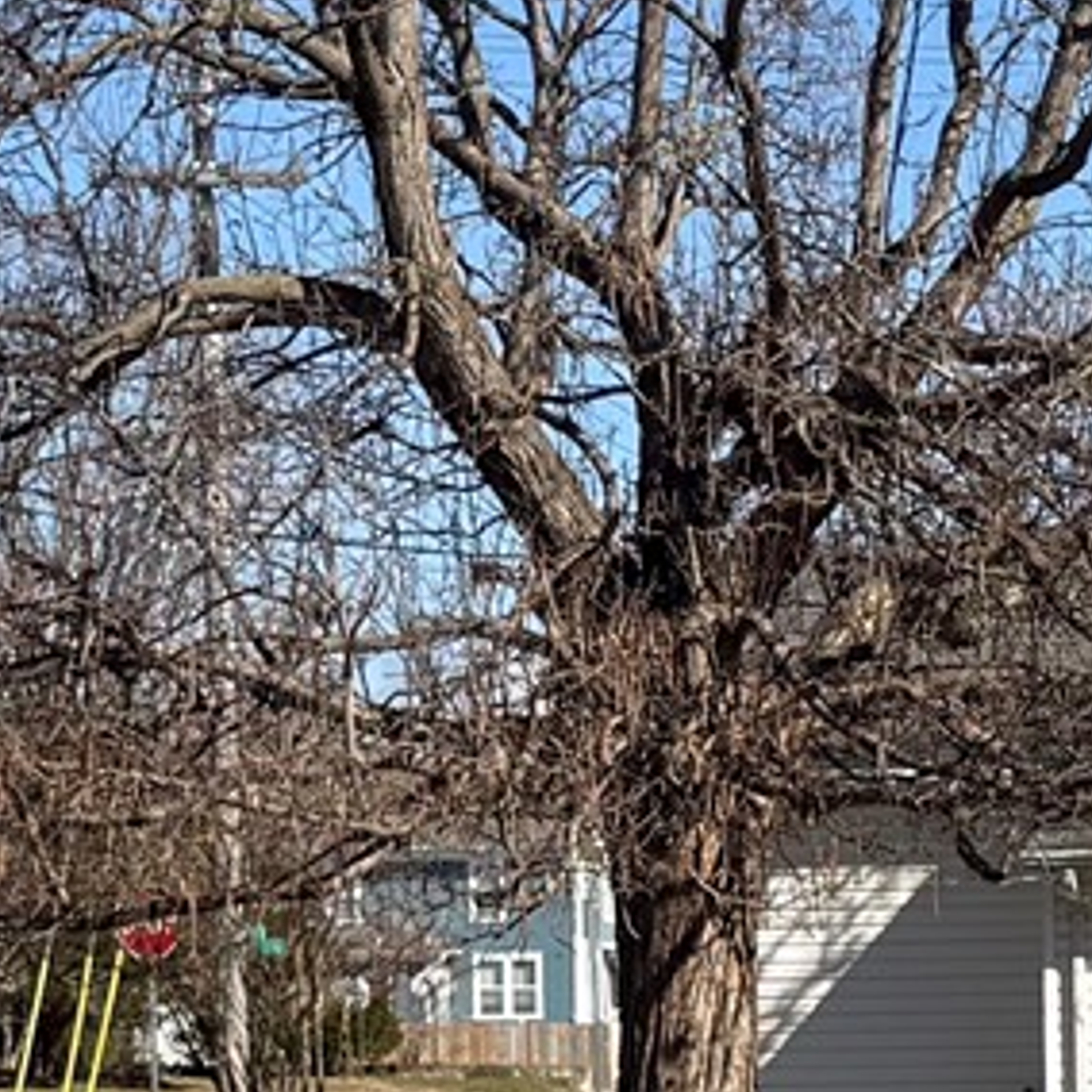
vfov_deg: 11.2
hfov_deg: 11.4
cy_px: 1323
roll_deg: +1.0
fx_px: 5461
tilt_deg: -3.2
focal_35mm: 153
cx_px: 857
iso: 80
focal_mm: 6.76
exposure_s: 1/4405
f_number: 1.78
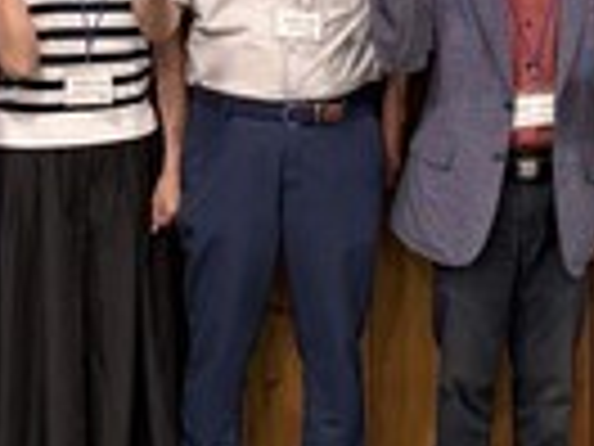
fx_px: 1870
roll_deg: +0.3
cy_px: -18
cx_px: 518
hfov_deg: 17.8
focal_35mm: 109
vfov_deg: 13.4
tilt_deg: -5.3
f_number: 1.78
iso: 250
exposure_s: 1/60
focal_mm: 6.76
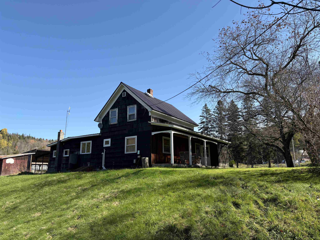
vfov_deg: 53.1
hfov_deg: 67.3
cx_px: 160
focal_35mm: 26
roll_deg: -0.8
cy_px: 120
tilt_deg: +12.6
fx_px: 240
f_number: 1.6
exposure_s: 1/1667
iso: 50
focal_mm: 5.96
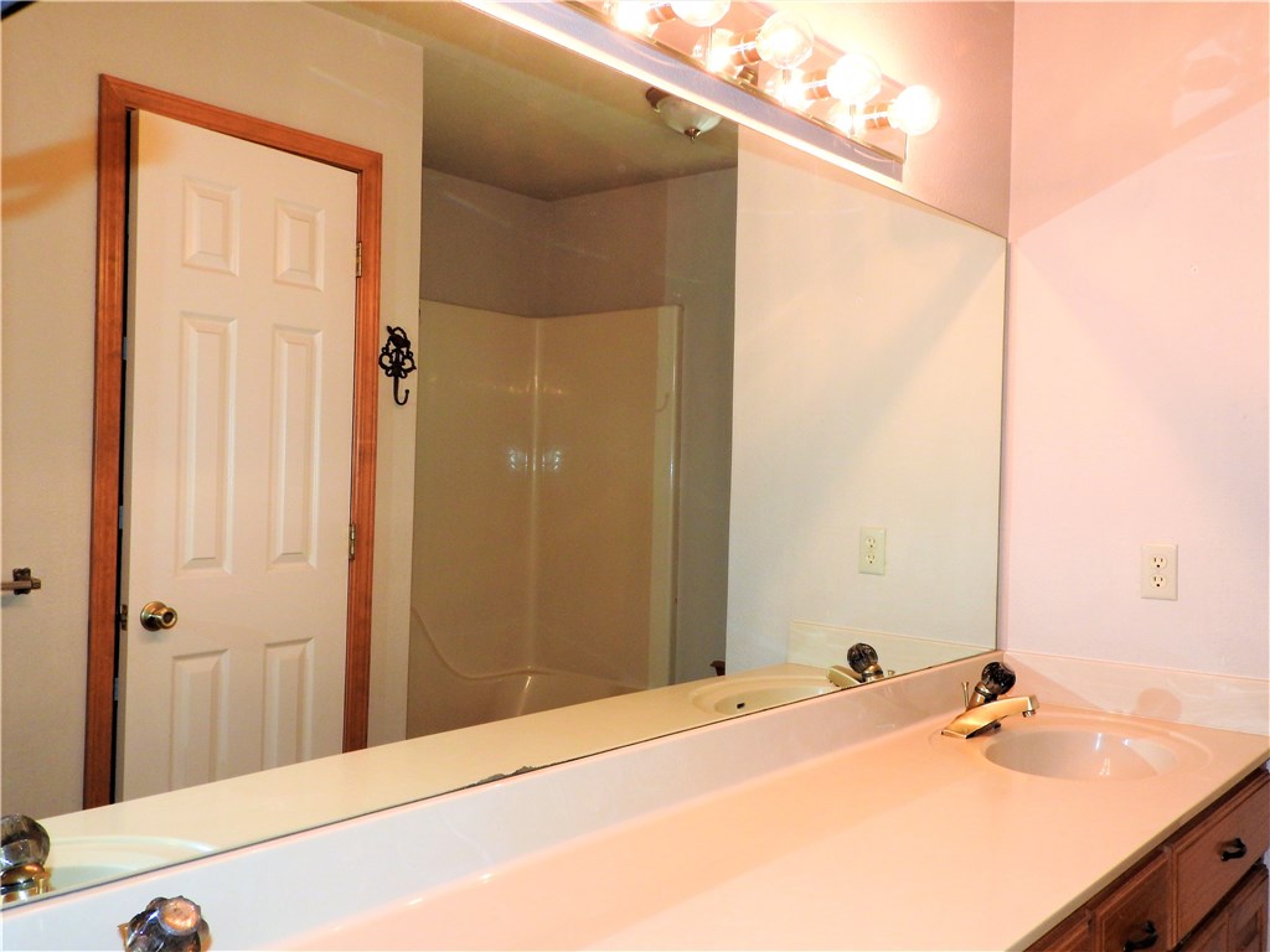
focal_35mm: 30
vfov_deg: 46.8
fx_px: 1101
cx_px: 635
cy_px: 476
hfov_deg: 60.0
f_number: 3.5
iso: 200
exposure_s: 1/30
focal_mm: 5.4
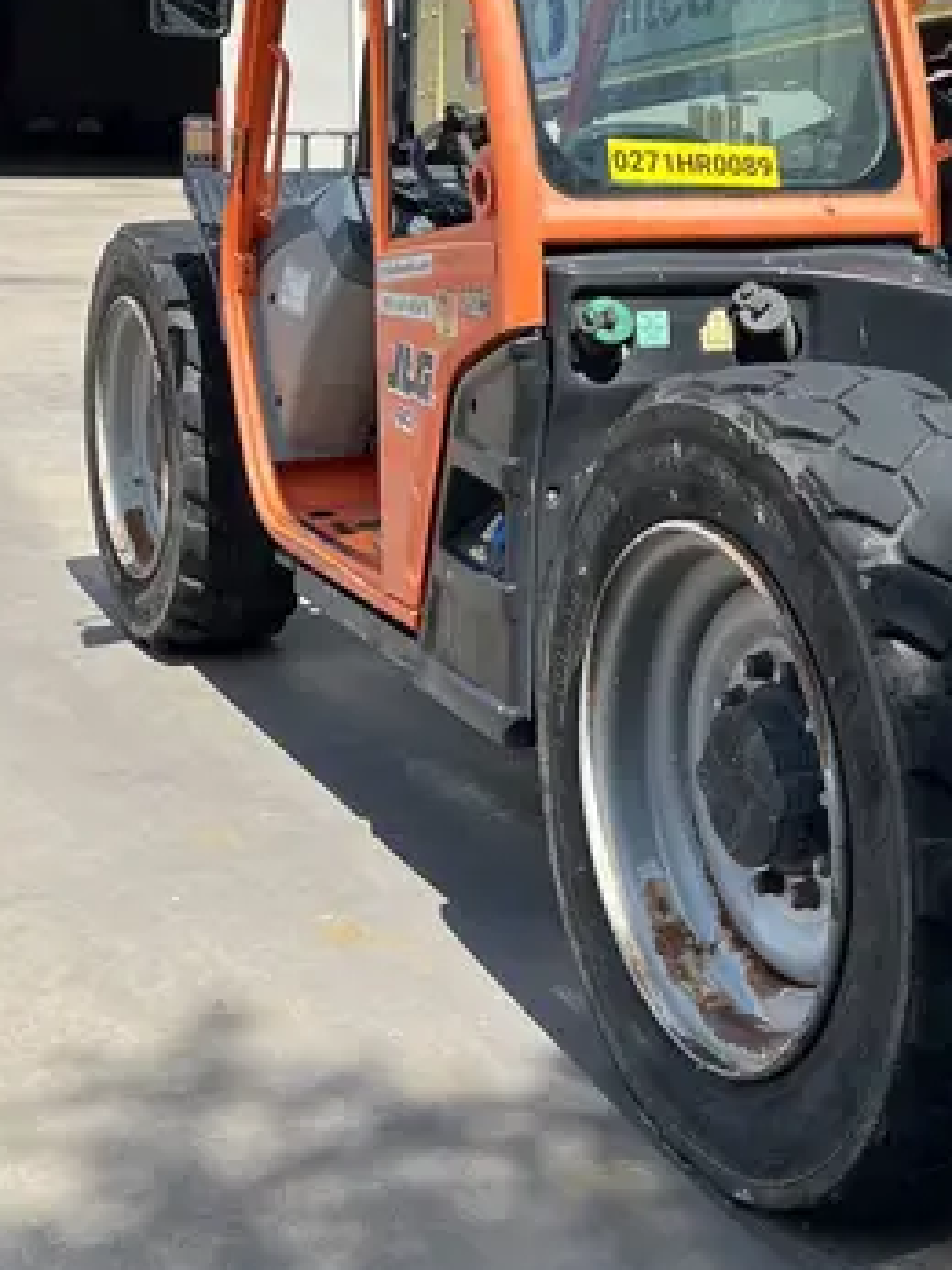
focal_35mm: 55
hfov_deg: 25.2
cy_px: 379
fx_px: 2018
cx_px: 970
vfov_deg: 34.5
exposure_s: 1/1890
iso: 50
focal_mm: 5.1
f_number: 1.6
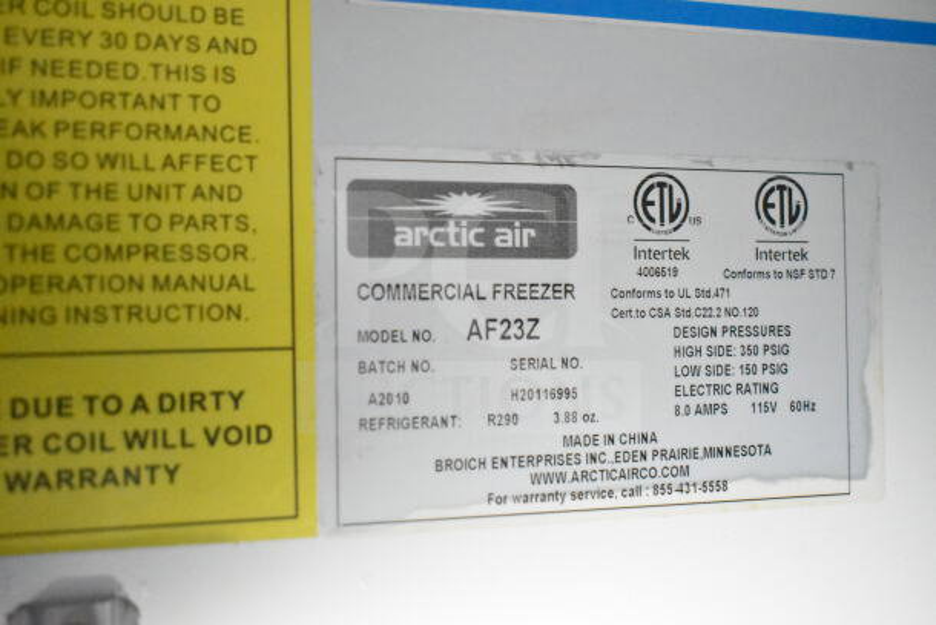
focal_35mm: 42
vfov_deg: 31.9
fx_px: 1092
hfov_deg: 46.4
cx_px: 468
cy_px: 312
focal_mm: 28
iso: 20000
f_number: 4.2
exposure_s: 1/50
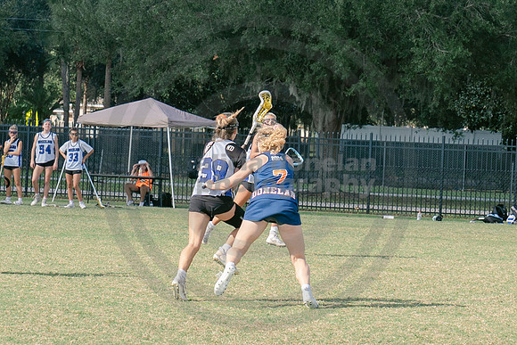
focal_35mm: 222
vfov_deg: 6.2
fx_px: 3188
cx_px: 288
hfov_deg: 9.3
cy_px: 177
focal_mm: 70
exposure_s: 1/800
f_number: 5.6
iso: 250
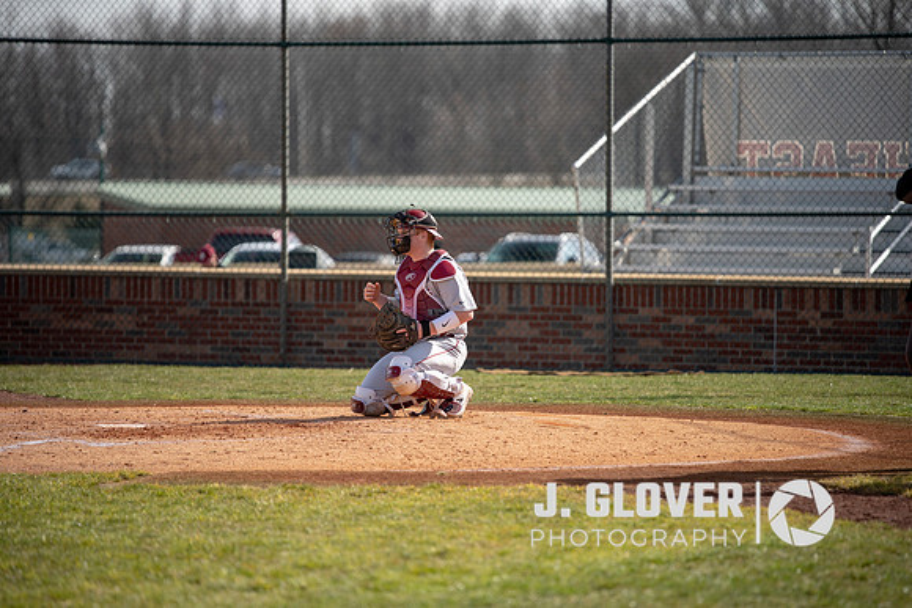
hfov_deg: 10.3
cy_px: 304
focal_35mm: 200
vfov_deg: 6.9
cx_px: 456
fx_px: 5068
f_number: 2.8
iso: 200
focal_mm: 200
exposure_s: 1/1000
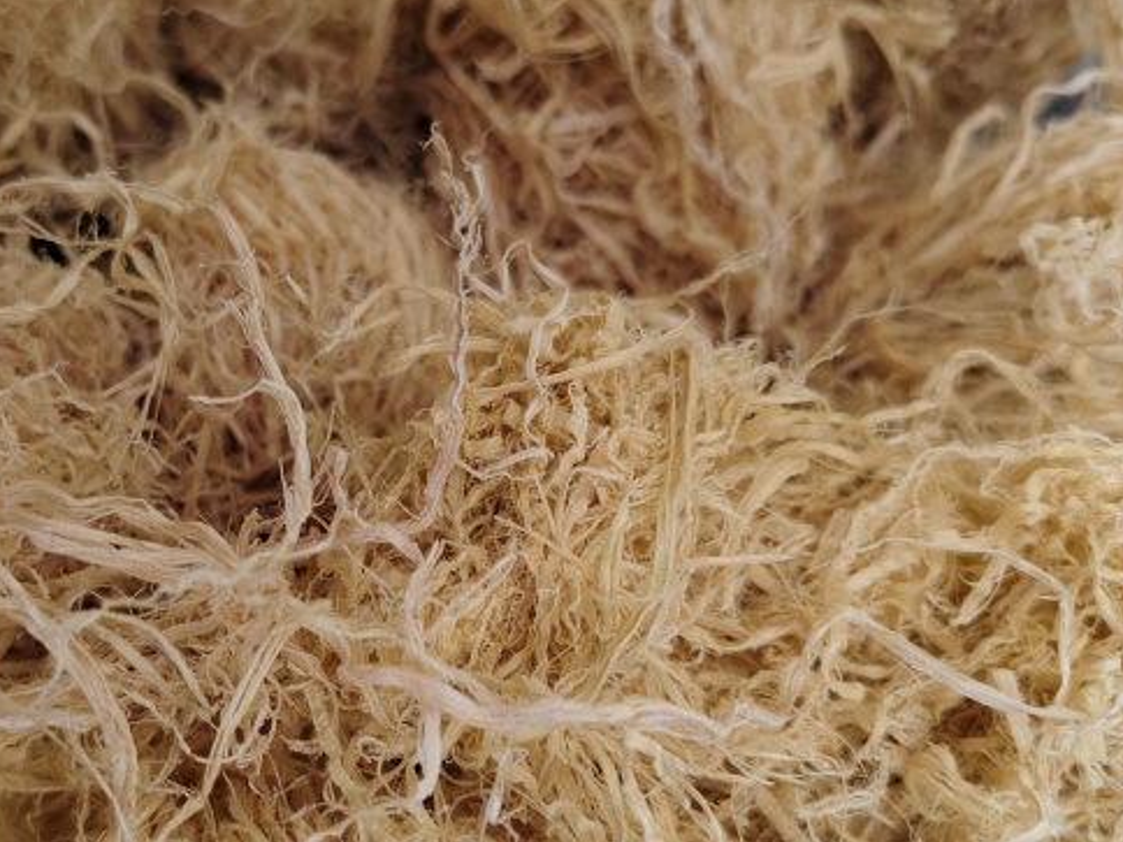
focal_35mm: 38
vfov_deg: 37.4
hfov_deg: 47.9
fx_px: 1233
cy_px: 538
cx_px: 348
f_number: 1.88
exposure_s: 1/33.3
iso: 1057
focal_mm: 5.56
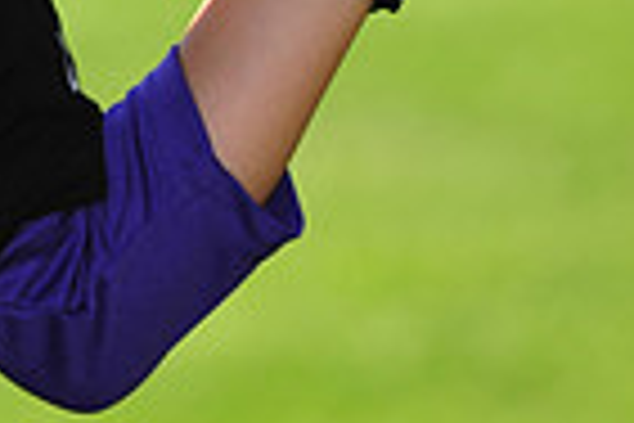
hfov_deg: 3.4
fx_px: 10478
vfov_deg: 2.3
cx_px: -409
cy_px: -360
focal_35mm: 595
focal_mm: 145
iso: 200
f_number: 5
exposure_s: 1/500
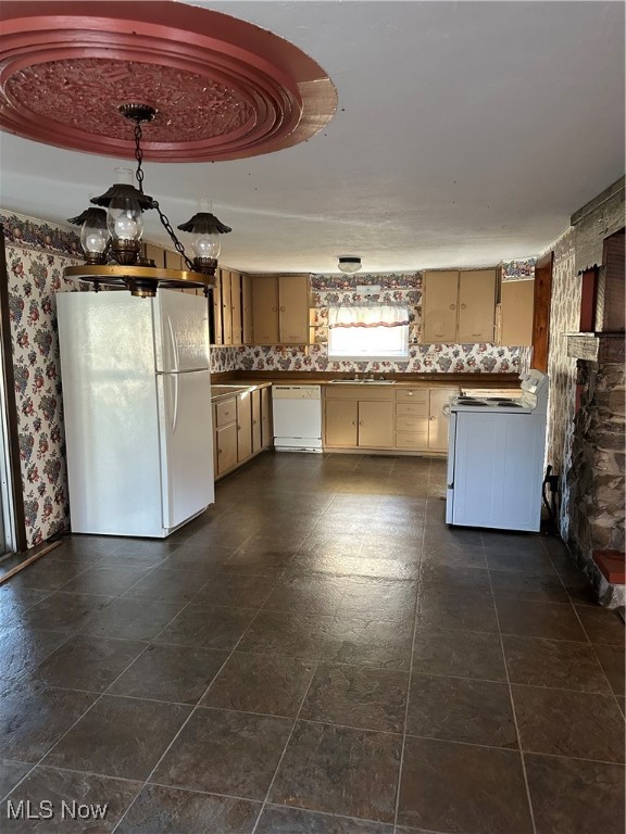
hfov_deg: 56.8
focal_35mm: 24
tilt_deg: -7.4
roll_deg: -0.2
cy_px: 417
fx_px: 579
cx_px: 313
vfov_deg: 71.6
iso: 500
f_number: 1.78
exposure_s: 1/60
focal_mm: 6.86
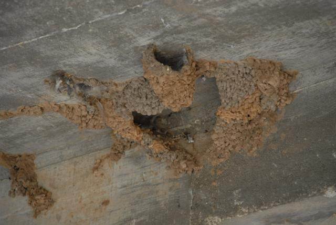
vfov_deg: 4.6
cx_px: 168
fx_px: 2802
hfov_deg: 6.9
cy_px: 112
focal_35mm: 300
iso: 200
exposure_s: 1/50
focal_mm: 200
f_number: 6.3
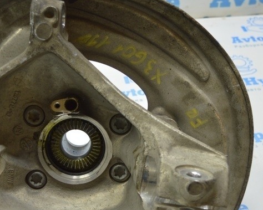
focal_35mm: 73
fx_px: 568
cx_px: 71
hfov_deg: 25.8
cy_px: 131
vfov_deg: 20.9
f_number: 4
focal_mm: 24
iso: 400
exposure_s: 1/40
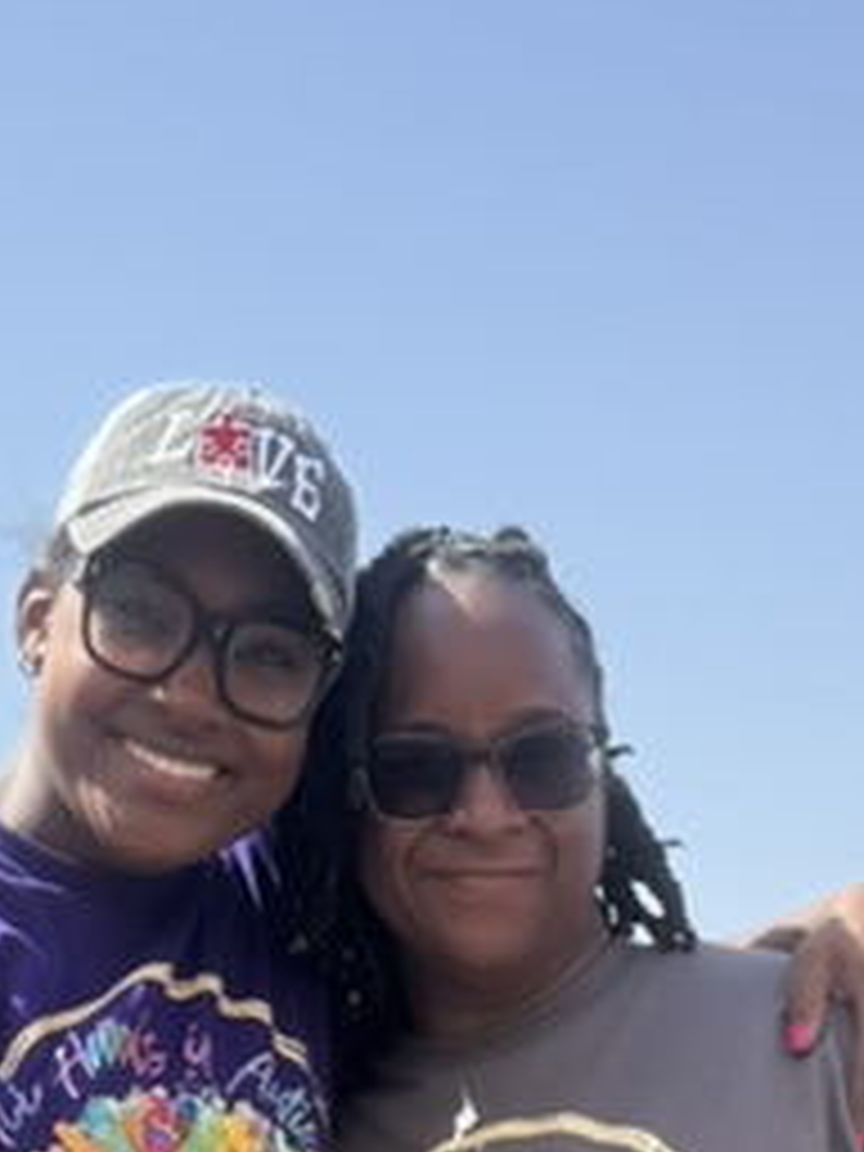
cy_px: 1674
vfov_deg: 18.4
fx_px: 3195
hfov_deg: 15.4
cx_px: 414
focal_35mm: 96
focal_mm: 6.76
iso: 80
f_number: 1.78
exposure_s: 1/3425
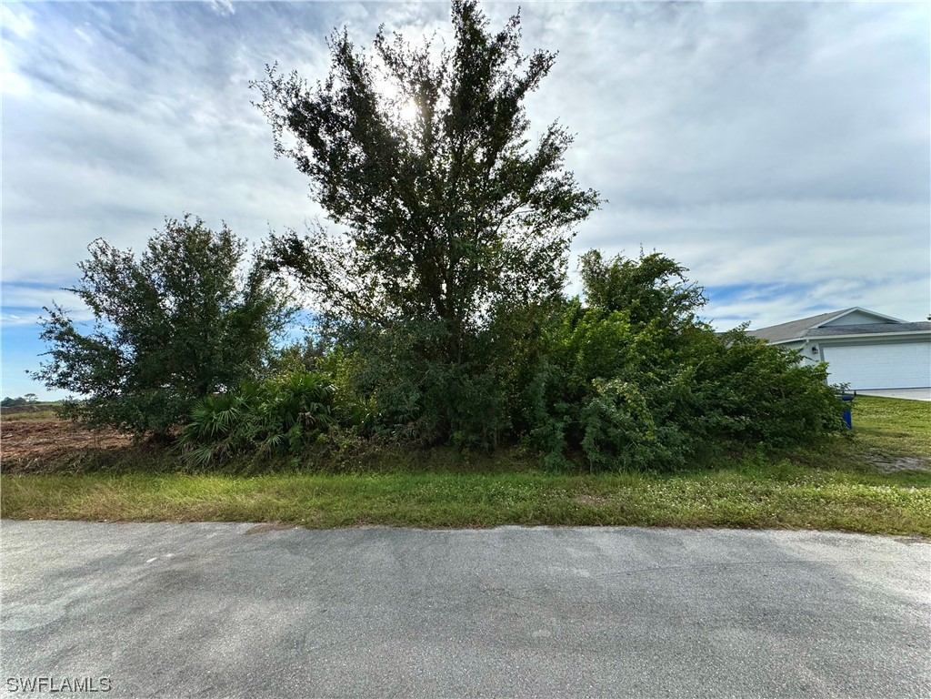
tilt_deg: +6.2
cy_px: 350
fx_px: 377
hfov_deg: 102.1
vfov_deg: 85.7
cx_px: 466
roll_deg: +2.1
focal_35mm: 14
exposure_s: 1/3546
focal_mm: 2.22
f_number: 2.2
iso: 50
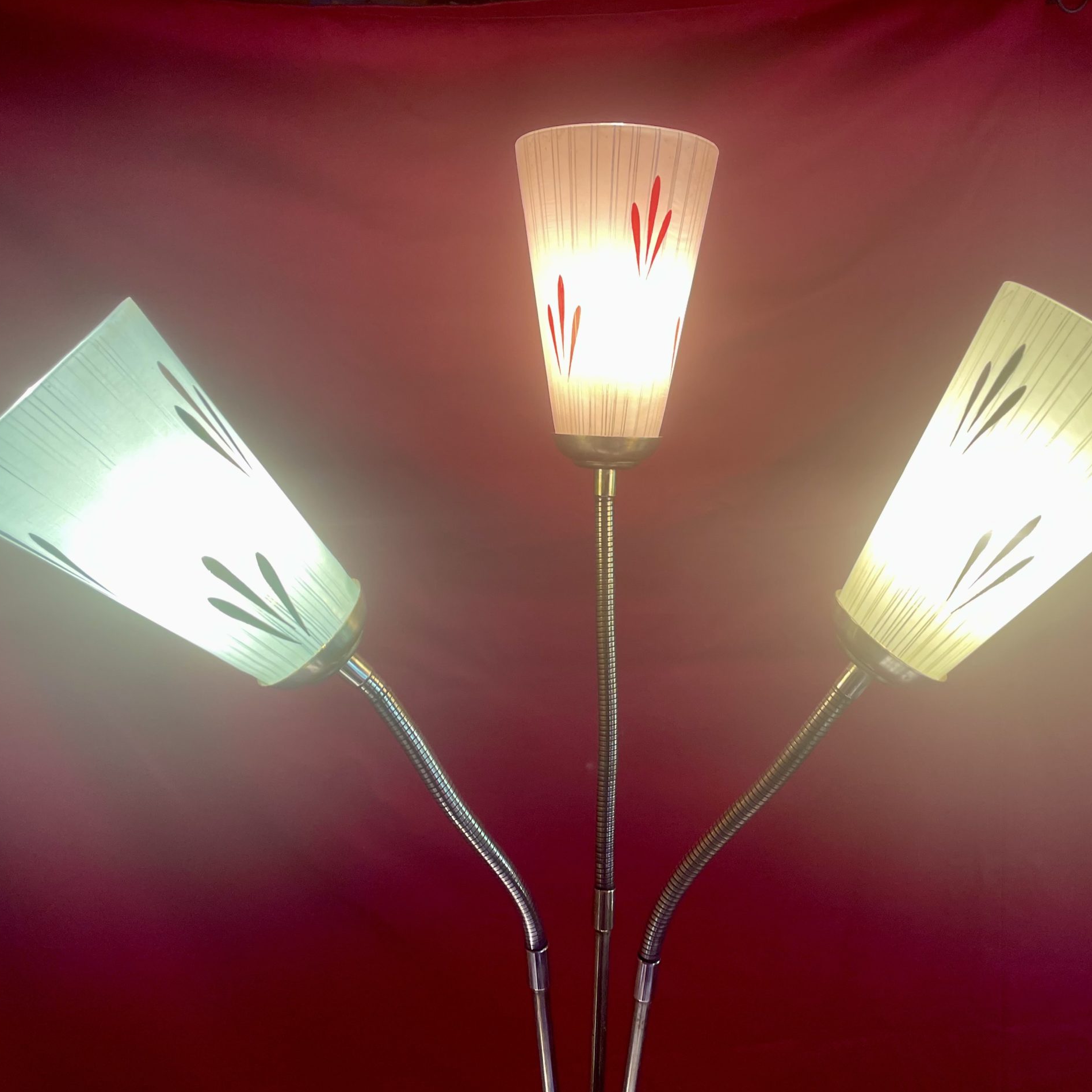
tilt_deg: -16.3
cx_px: 600
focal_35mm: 31
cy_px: 547
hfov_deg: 52.4
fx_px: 1106
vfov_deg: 52.5
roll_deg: -0.2
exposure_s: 1/100
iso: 125
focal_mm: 4.2
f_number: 1.6
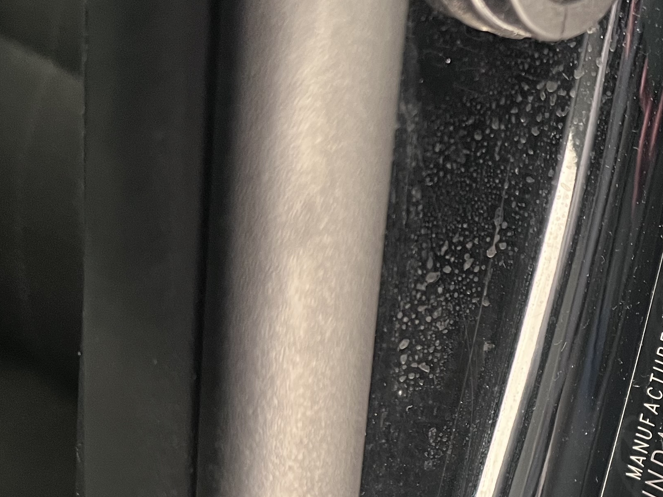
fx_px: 1245
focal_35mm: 65
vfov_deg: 22.2
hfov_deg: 27.0
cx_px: 754
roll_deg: -10.1
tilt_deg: -29.8
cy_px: 423
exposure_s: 1/60
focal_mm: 5.7
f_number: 1.5
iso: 200
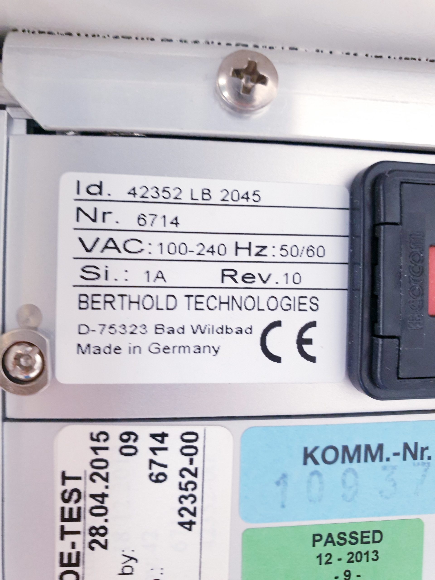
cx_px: 218
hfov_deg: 53.1
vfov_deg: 67.3
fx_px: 436
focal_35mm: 26
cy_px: 290
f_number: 2.4
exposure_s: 1/50
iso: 250
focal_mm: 4.3
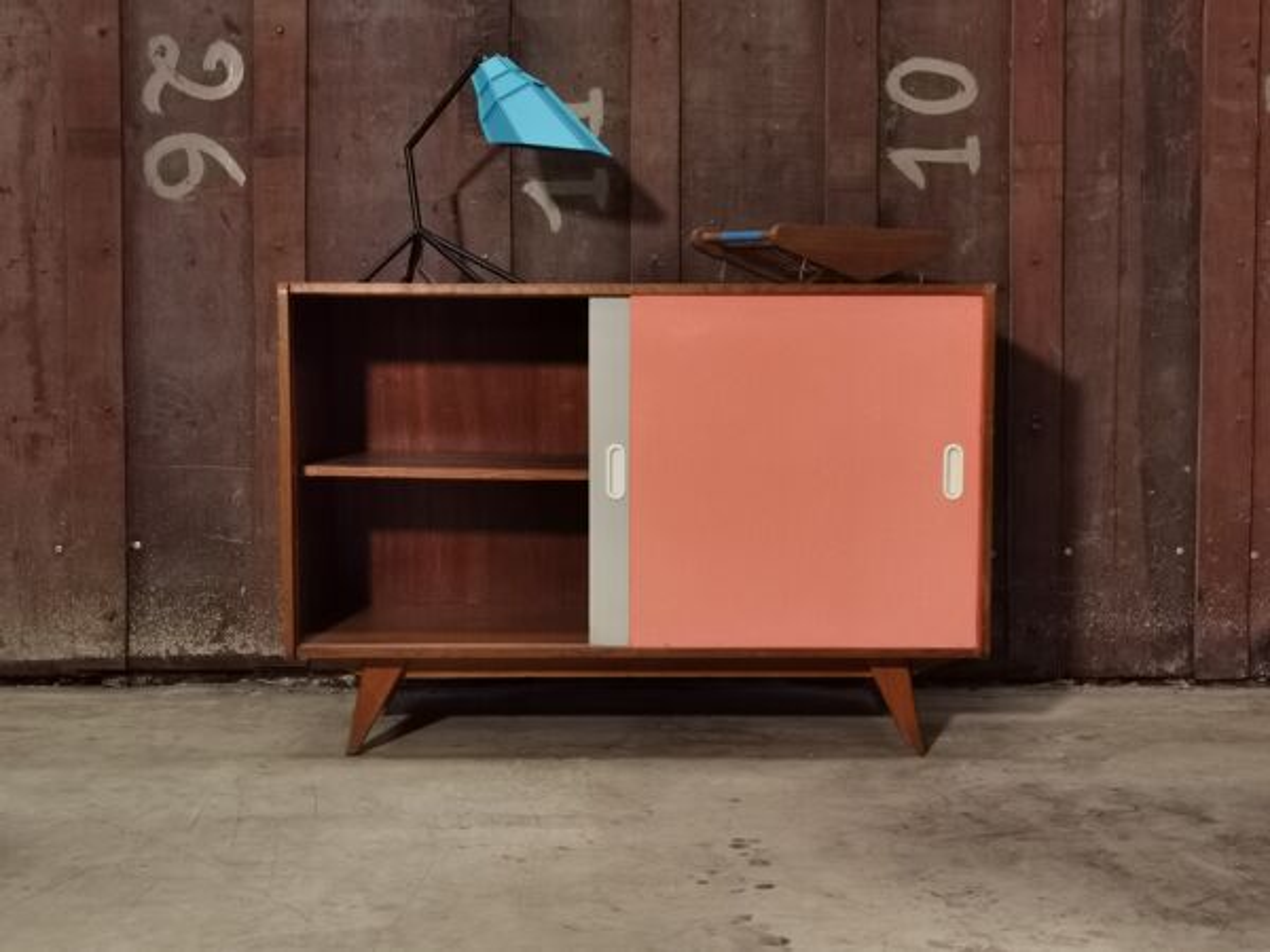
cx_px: 635
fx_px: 1724
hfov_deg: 40.4
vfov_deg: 30.9
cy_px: 476
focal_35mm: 47
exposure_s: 1/50
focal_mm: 6.71
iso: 250
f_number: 1.9
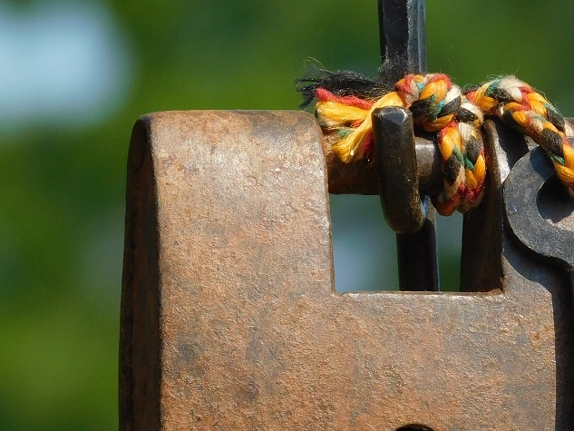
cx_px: 404
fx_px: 13285
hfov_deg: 2.5
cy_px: 325
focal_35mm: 801
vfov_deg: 1.9
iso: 125
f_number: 5.9
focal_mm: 78.1
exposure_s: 1/400
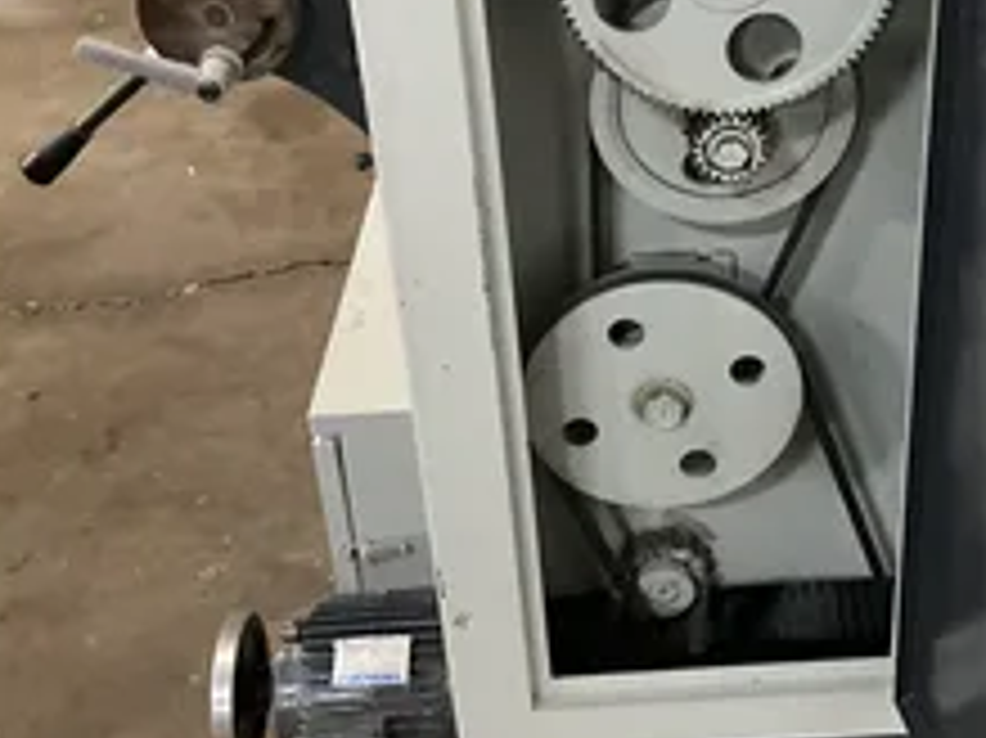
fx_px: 1509
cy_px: 216
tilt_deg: -32.4
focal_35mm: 53
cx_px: 779
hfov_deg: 35.1
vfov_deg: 27.2
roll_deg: -0.7
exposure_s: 1/38
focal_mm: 3
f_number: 1.8
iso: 320
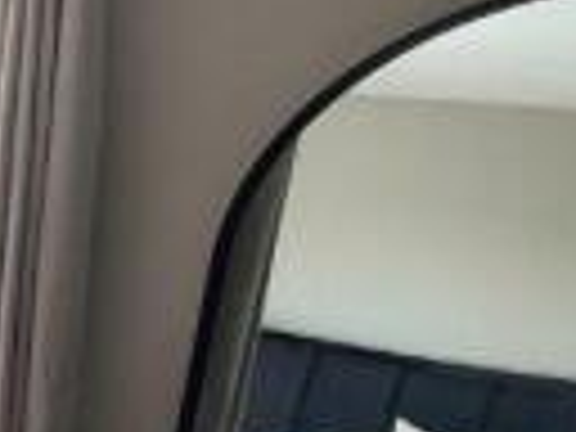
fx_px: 1065
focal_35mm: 64
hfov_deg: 17.0
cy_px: 317
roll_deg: +0.5
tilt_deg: -7.8
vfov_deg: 22.7
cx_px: -686
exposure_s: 1/121
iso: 64
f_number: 2.2
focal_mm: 2.22
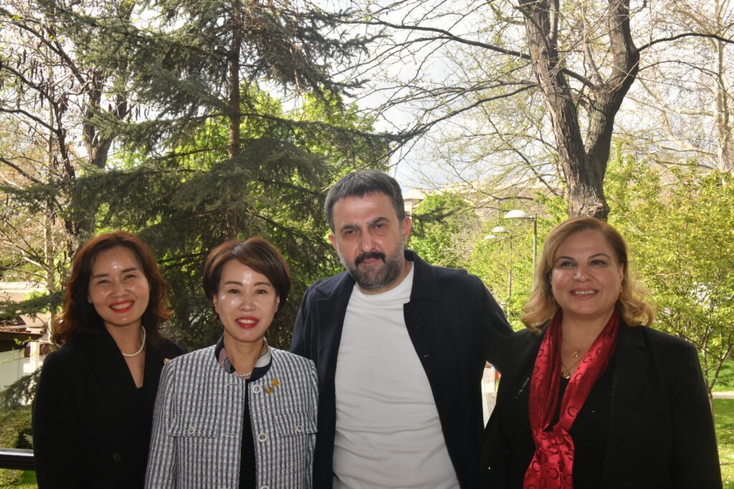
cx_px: 367
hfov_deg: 53.1
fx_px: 734
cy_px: 244
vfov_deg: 36.9
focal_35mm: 36
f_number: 22
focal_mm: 36
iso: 1250
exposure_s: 1/125
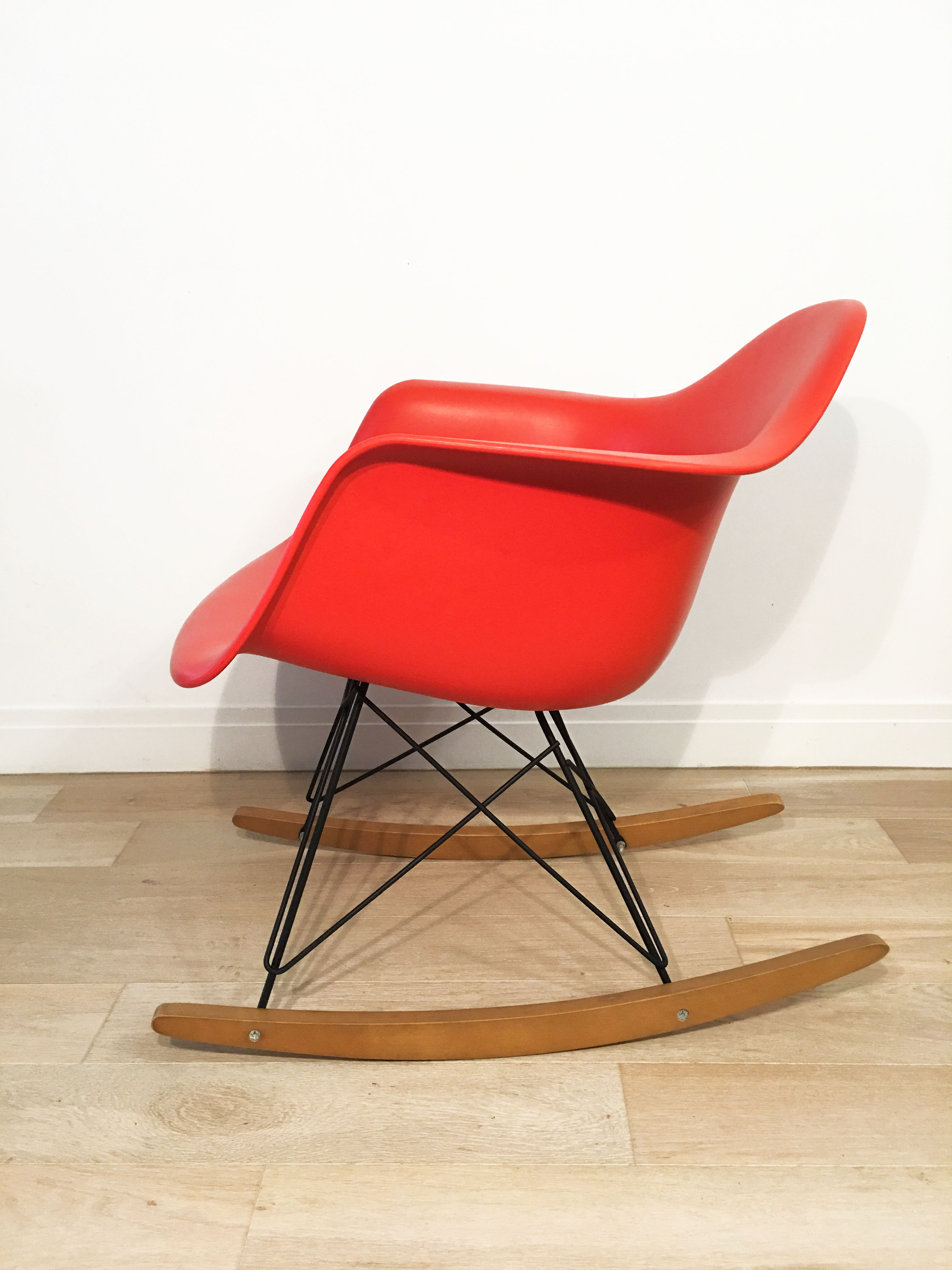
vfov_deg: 61.7
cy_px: 635
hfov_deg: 48.2
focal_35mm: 29
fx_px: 1063
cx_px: 476
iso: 80
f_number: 2.2
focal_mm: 4.15
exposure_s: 1/15
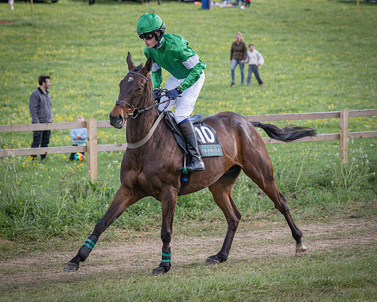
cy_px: 151
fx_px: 1735
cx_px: 185
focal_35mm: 156
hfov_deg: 12.4
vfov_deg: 9.9
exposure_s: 1/1250
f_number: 4
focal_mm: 102
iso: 400
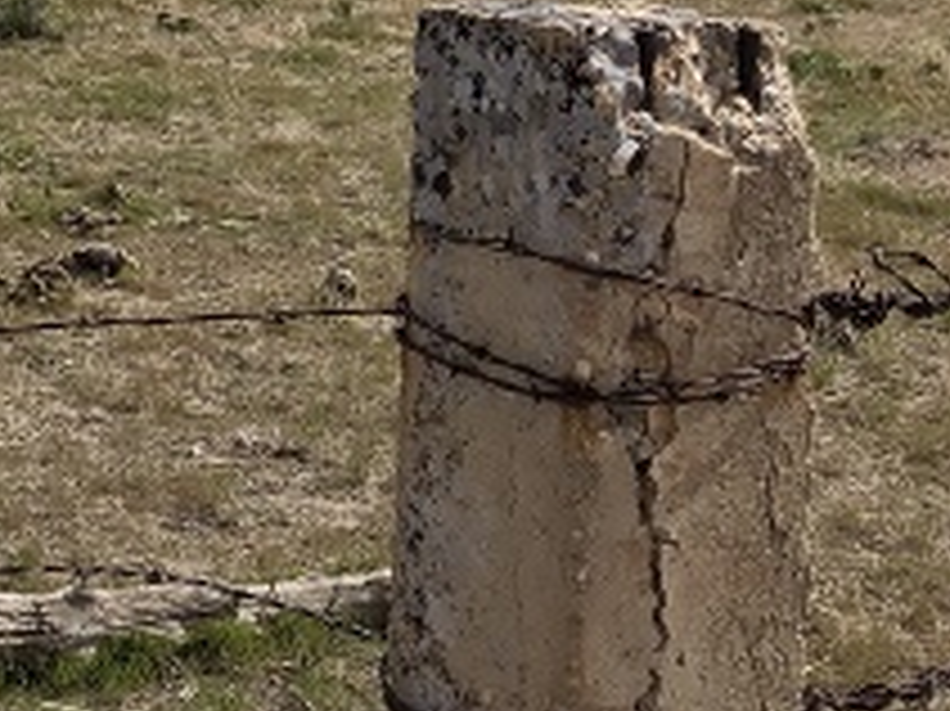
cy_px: -153
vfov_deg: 16.6
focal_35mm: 85
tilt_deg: -4.4
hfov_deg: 20.5
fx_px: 2331
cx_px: -378
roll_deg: -0.1
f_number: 1.8
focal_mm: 3.99
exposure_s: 1/3690
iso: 20
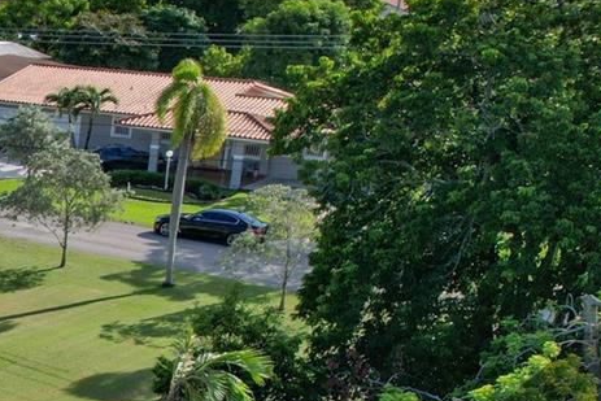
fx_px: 1269
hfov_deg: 20.5
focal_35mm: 76
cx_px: -419
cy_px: 374
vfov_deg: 17.6
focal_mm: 8.38
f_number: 2.8
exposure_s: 1/2000
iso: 100
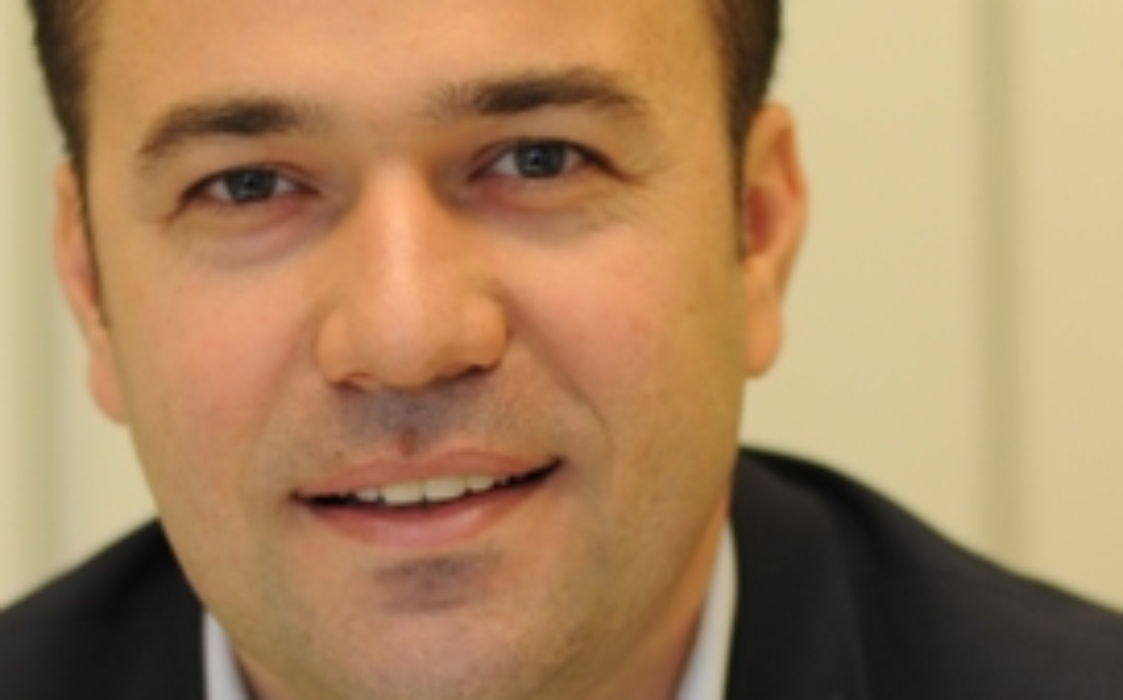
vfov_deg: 6.5
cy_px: 654
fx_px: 6117
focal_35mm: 200
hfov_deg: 10.5
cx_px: 373
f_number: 2
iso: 250
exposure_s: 1/200
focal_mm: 50
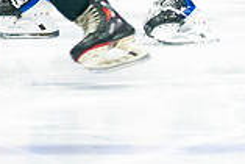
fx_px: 7983
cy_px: -116
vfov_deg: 1.2
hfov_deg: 1.8
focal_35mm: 1172
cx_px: 26
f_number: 2.8
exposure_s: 1/640
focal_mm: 175
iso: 640
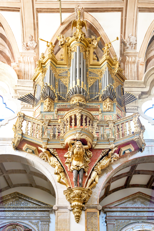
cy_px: 116
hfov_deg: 35.1
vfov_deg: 50.7
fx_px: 244
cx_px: 77
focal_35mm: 38
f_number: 6.3
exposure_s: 1/25
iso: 1250
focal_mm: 38
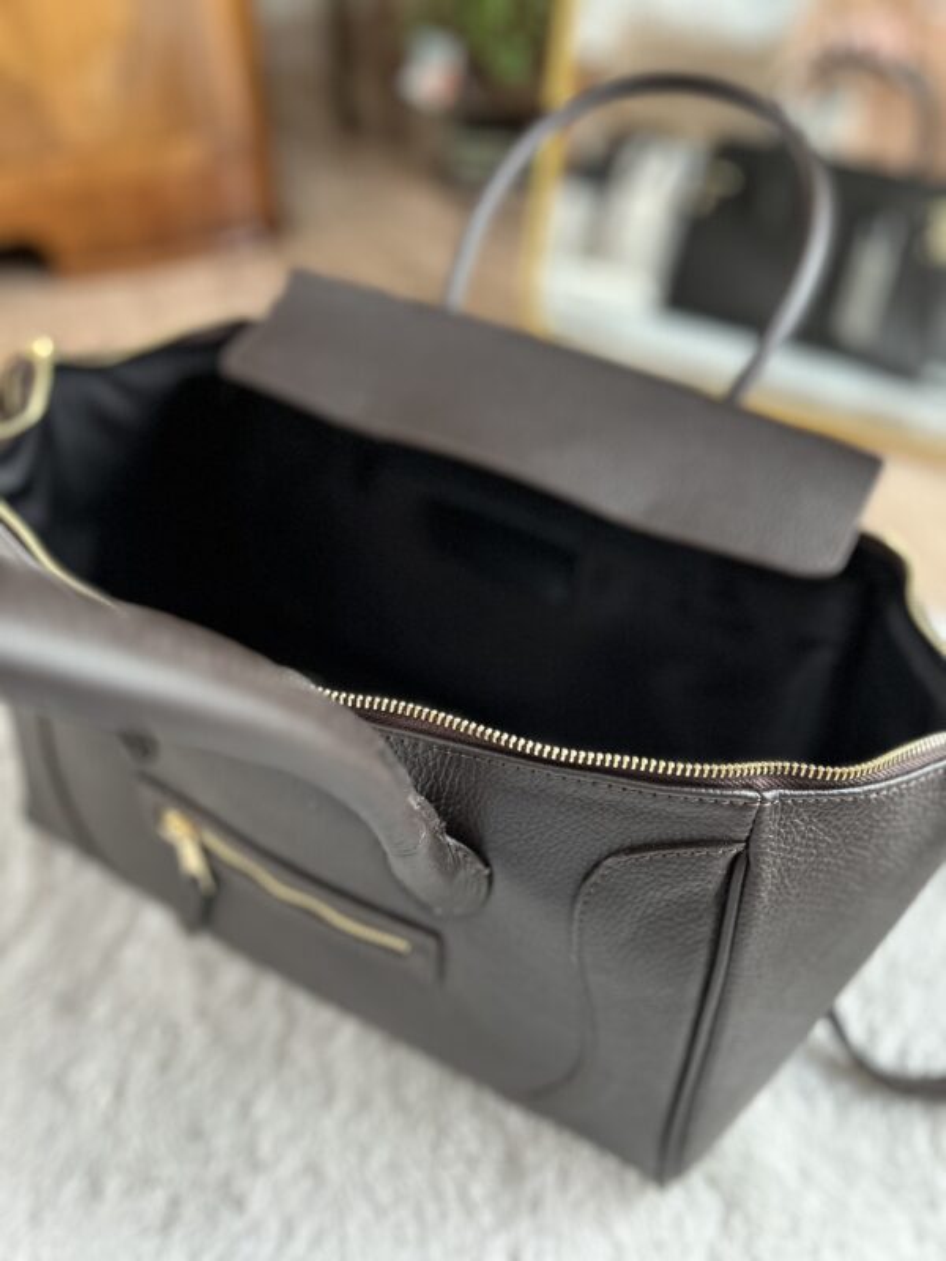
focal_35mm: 26
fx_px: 947
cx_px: 473
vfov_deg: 67.3
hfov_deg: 53.1
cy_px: 630
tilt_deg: -46.0
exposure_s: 1/50
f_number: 1.5
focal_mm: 5.7
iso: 400
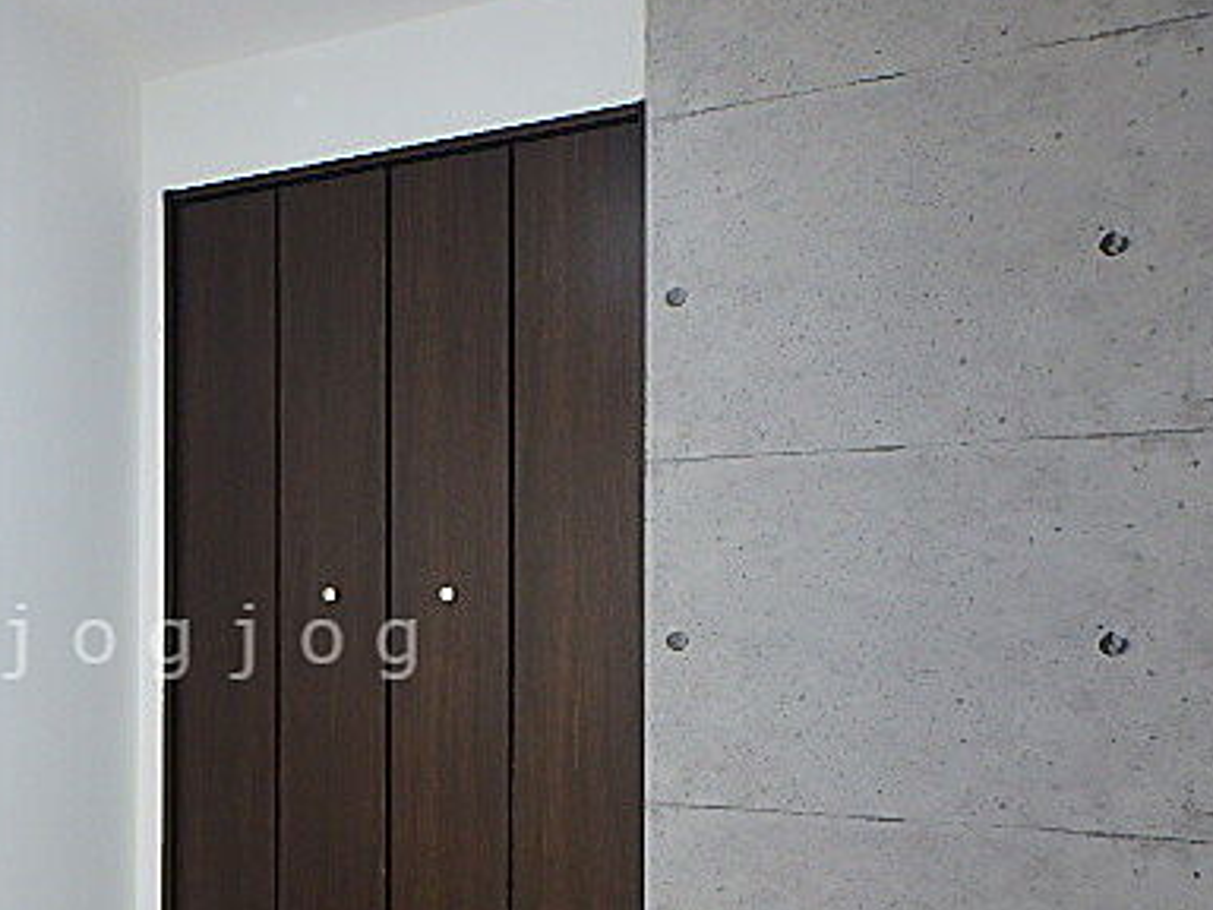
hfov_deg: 49.1
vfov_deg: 40.0
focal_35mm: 35
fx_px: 1226
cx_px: 218
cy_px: 641
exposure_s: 1/50
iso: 200
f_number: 3.5
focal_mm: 3.7
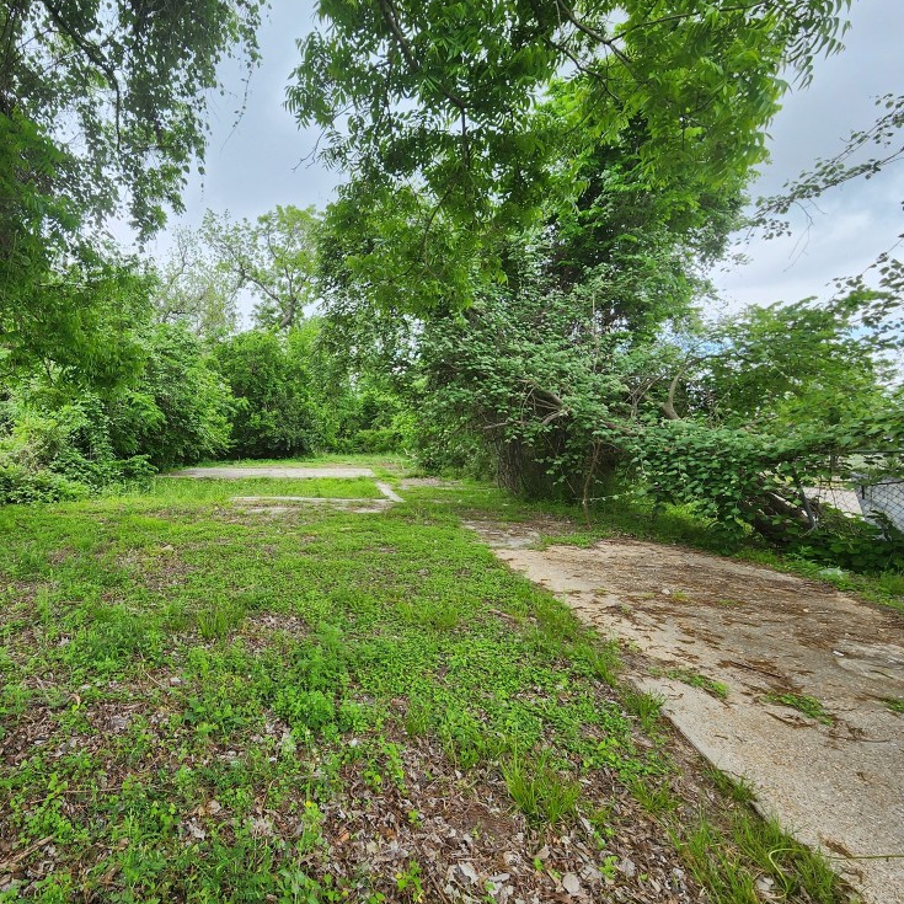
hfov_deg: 84.2
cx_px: 295
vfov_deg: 87.4
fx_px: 473
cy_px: 455
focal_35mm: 16
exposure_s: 1/267
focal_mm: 2.2
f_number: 2.2
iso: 50
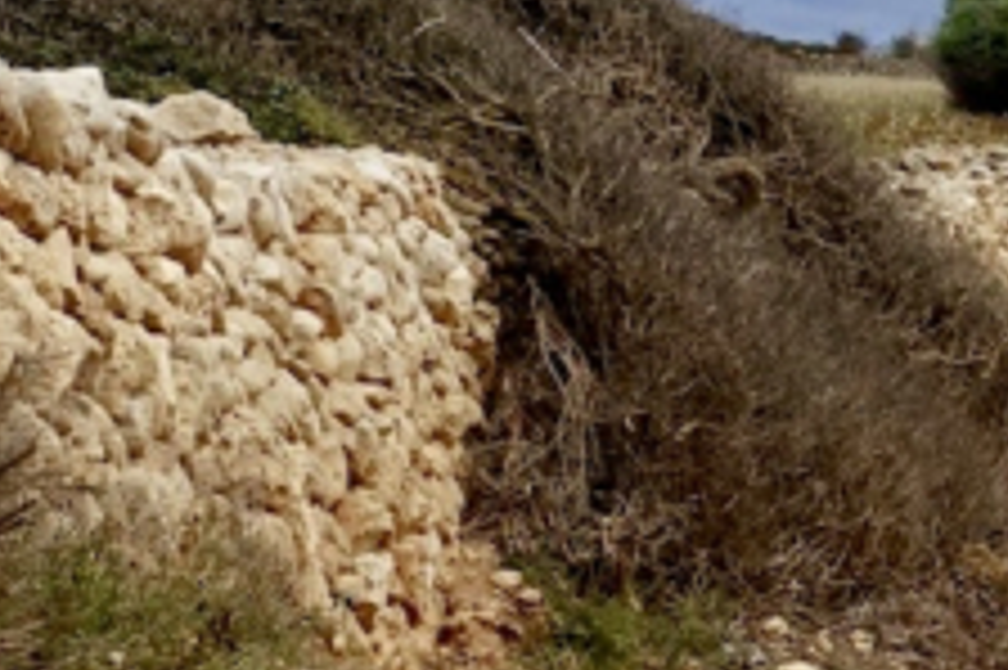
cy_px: 331
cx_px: 2268
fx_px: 5540
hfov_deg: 9.5
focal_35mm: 198
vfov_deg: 6.9
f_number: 5.6
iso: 125
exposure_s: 1/125
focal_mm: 15.94
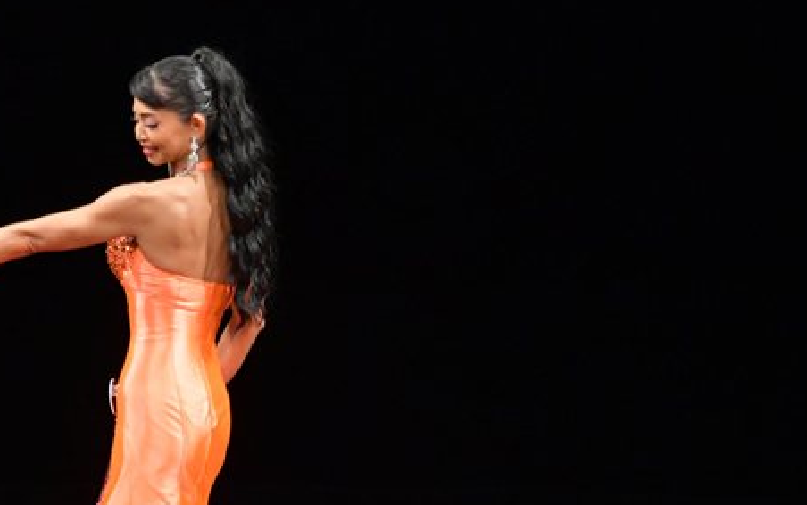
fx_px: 11530
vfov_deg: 2.5
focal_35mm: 524
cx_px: 183
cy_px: 384
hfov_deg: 4.0
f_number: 5.6
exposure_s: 1/400
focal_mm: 200
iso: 3200
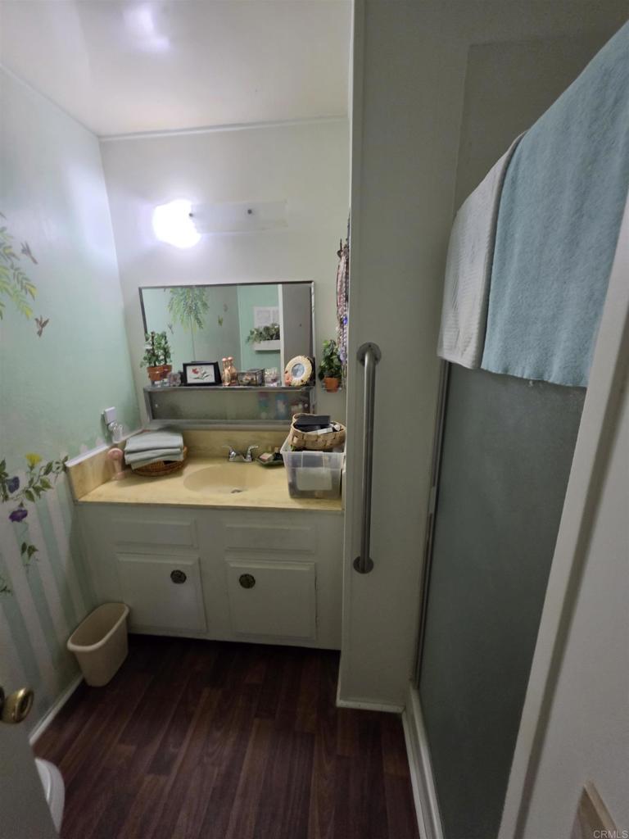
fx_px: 315
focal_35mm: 13
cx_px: 314
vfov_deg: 106.2
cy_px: 420
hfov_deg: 89.9
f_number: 1.9
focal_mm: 2.2
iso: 400
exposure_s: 1/60
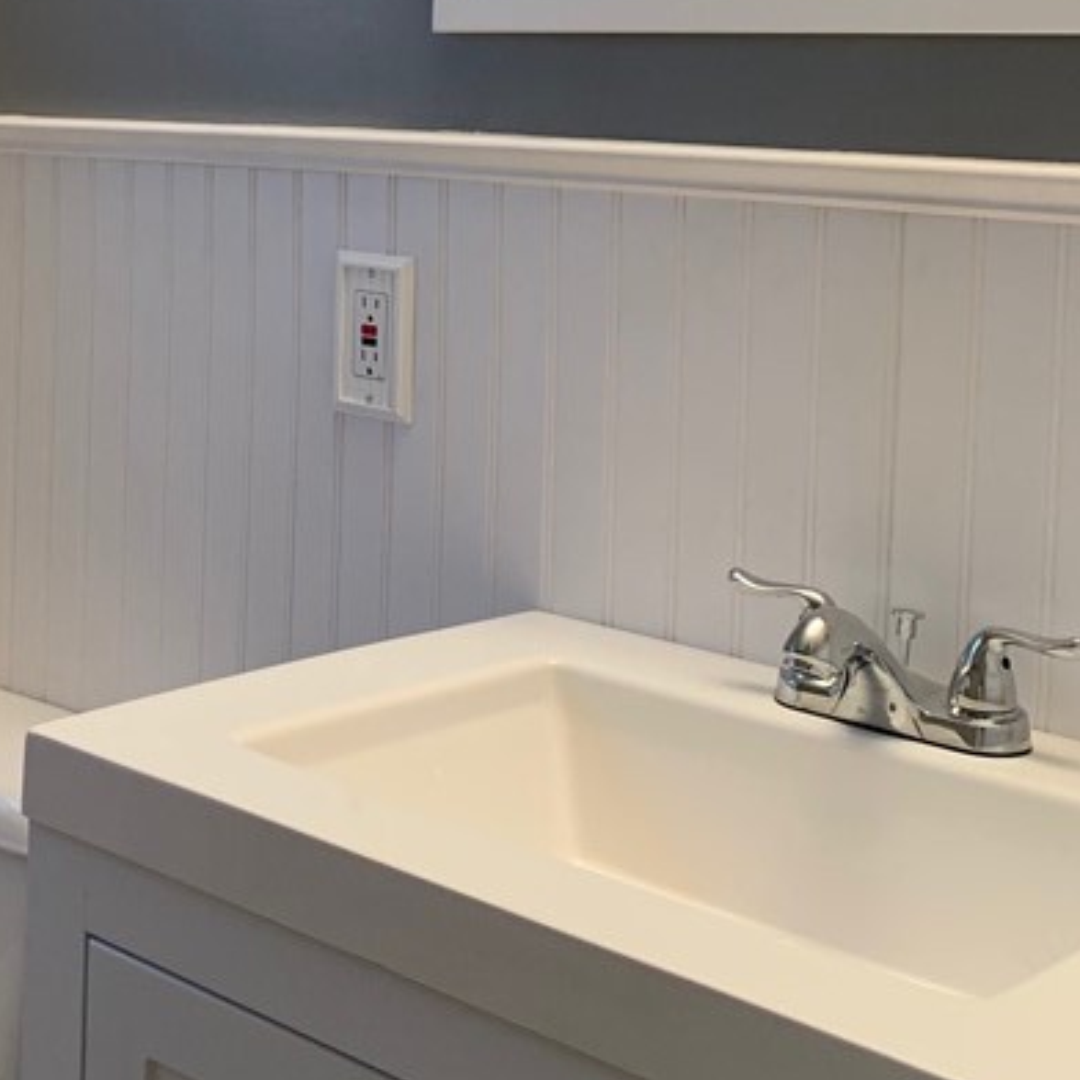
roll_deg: -1.8
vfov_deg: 28.0
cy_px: 223
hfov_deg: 27.6
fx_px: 2118
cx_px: 116
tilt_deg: -1.8
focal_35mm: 60
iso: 125
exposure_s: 1/60
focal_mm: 4.25
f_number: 1.8
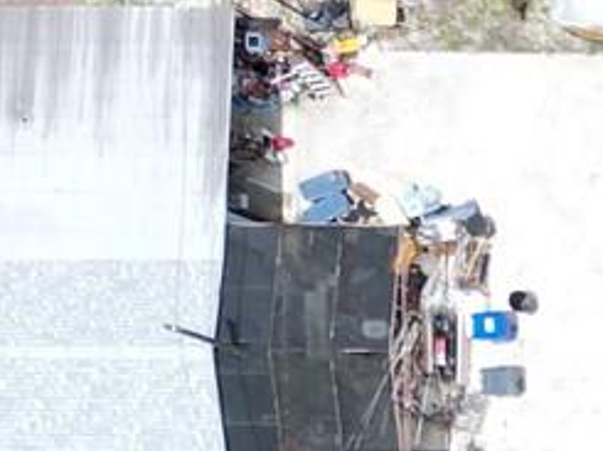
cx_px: 1610
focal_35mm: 157
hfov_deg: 10.3
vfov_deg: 9.0
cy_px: 848
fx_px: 2731
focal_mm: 6.72
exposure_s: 1/2500
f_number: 1.7
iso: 100
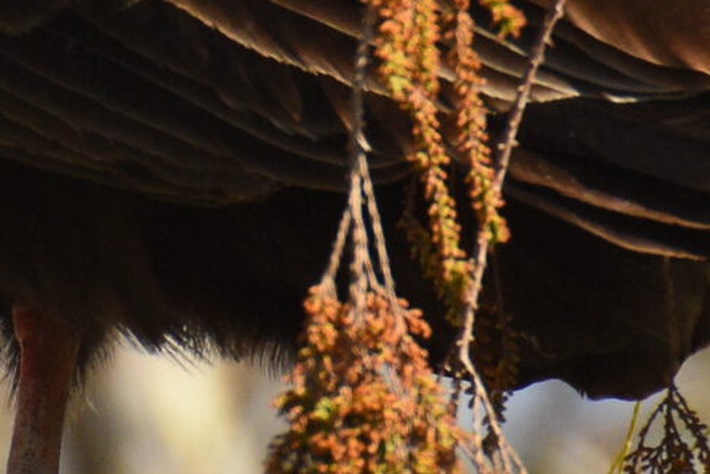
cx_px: 69
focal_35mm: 3963
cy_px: -209
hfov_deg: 0.5
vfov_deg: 0.3
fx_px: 78178
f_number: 6.3
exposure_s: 1/2500
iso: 1000
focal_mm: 500
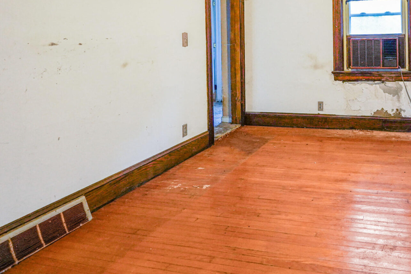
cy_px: 42
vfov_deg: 39.0
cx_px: 308
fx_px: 365
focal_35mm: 32
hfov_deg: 55.9
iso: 3200
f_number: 4
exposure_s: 1/60
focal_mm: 16
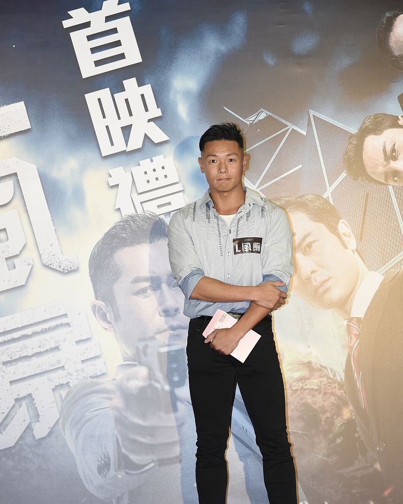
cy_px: 282
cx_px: 202
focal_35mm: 108
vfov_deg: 17.8
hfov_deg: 14.3
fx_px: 1610
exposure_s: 1/125
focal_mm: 95
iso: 1600
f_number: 6.3
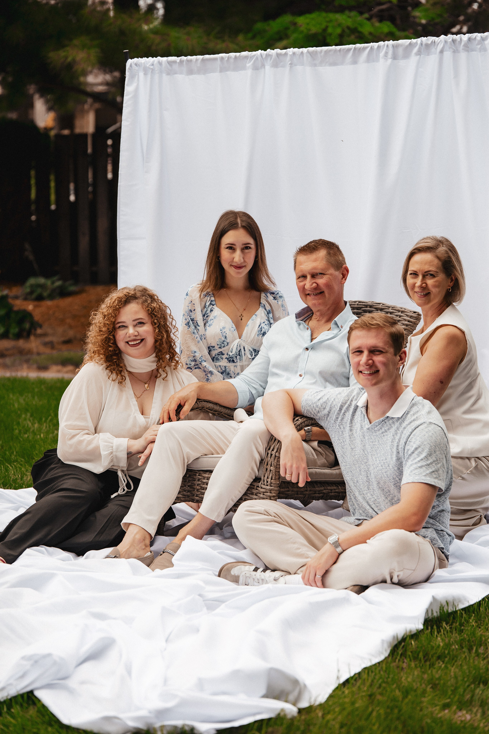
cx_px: 244
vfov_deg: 23.9
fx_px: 1732
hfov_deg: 16.1
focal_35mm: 85
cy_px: 367
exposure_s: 1/800
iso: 100
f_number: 3.2
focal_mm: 85
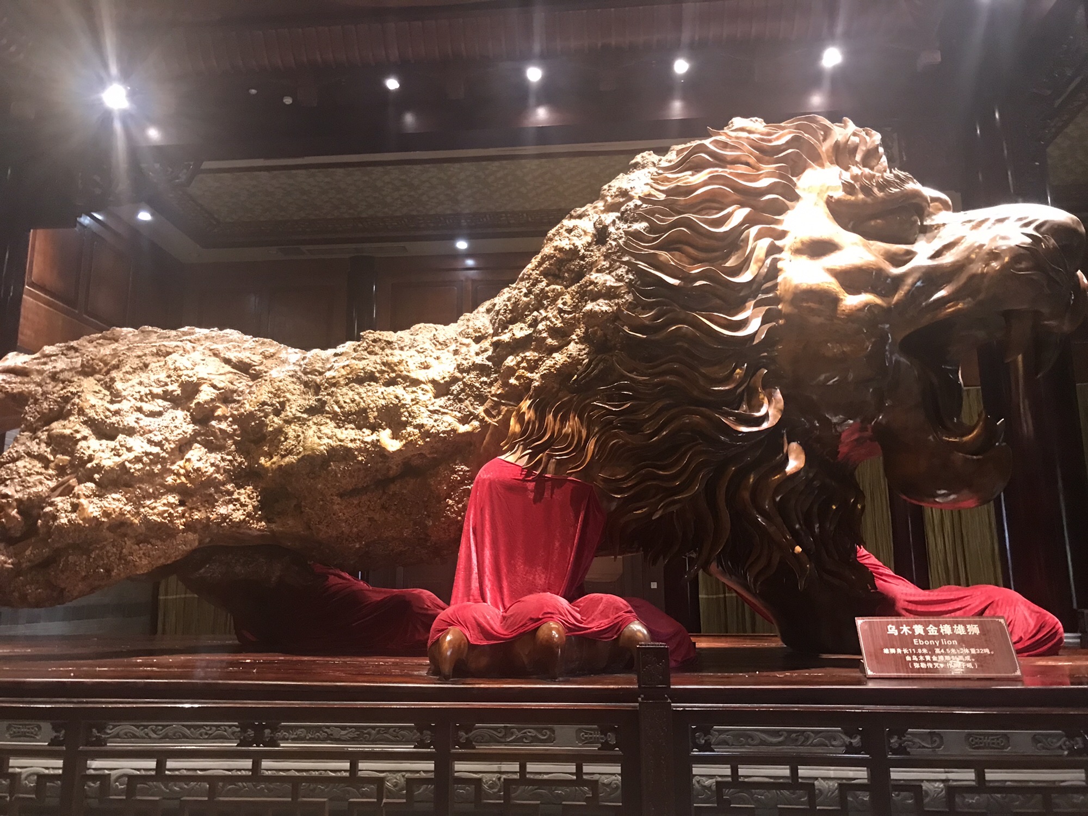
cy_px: 408
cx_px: 544
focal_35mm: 28
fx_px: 880
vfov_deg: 49.7
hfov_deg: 63.4
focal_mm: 3.99
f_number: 1.8
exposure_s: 1/9
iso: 100
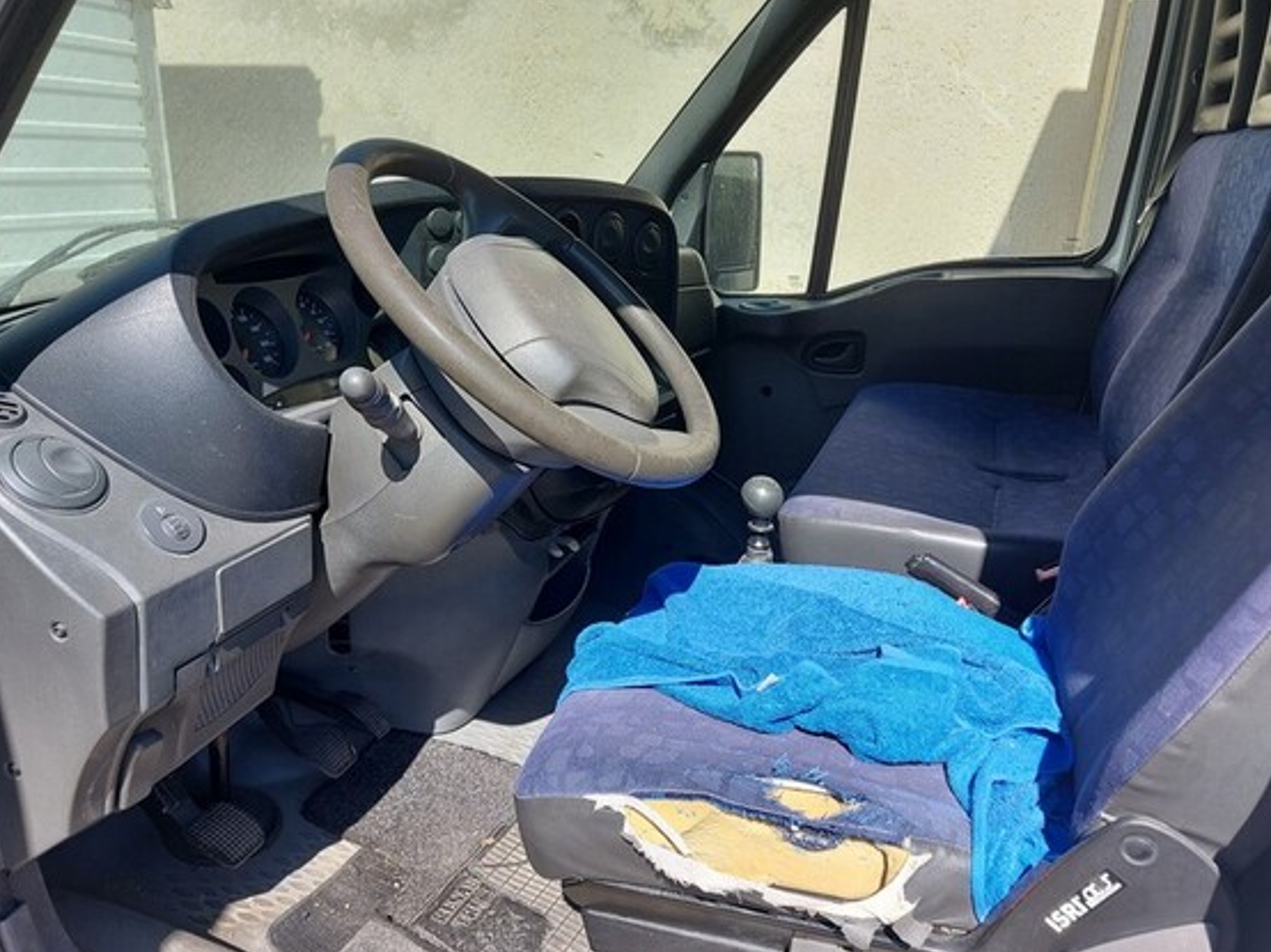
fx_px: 954
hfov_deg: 67.3
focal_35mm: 26
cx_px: 675
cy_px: 473
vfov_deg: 53.0
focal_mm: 5.23
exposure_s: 1/349
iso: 32
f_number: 1.8
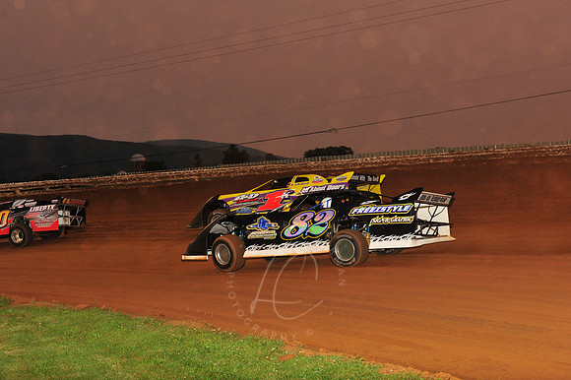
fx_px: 1268
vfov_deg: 17.0
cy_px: 190
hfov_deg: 25.4
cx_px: 286
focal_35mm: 80
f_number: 7.1
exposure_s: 1/320
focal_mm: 80
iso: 1250
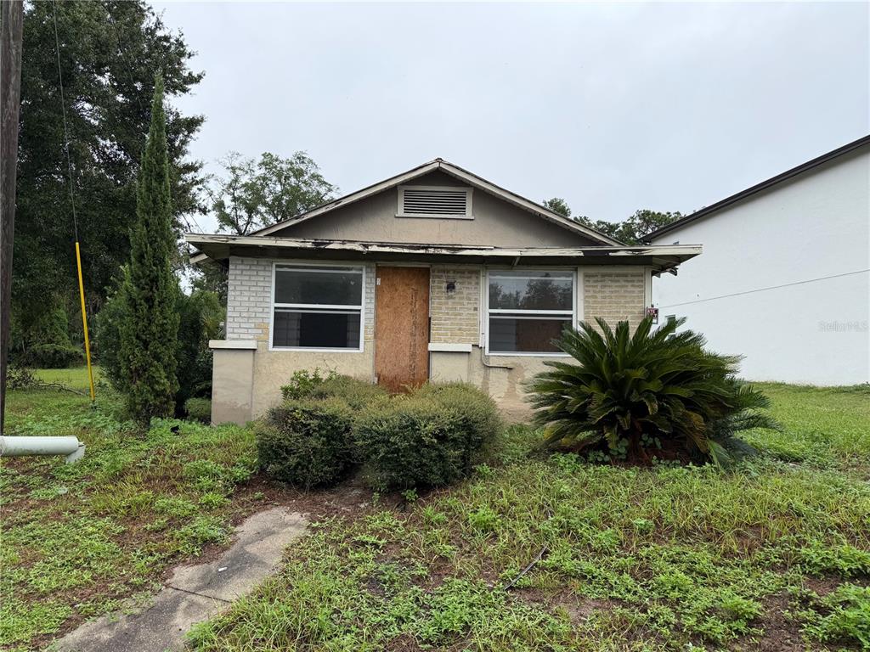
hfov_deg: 71.6
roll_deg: -0.4
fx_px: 603
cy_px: 326
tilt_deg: +2.4
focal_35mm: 24
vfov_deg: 56.8
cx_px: 435
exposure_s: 1/1385
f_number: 1.78
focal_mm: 6.76
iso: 80
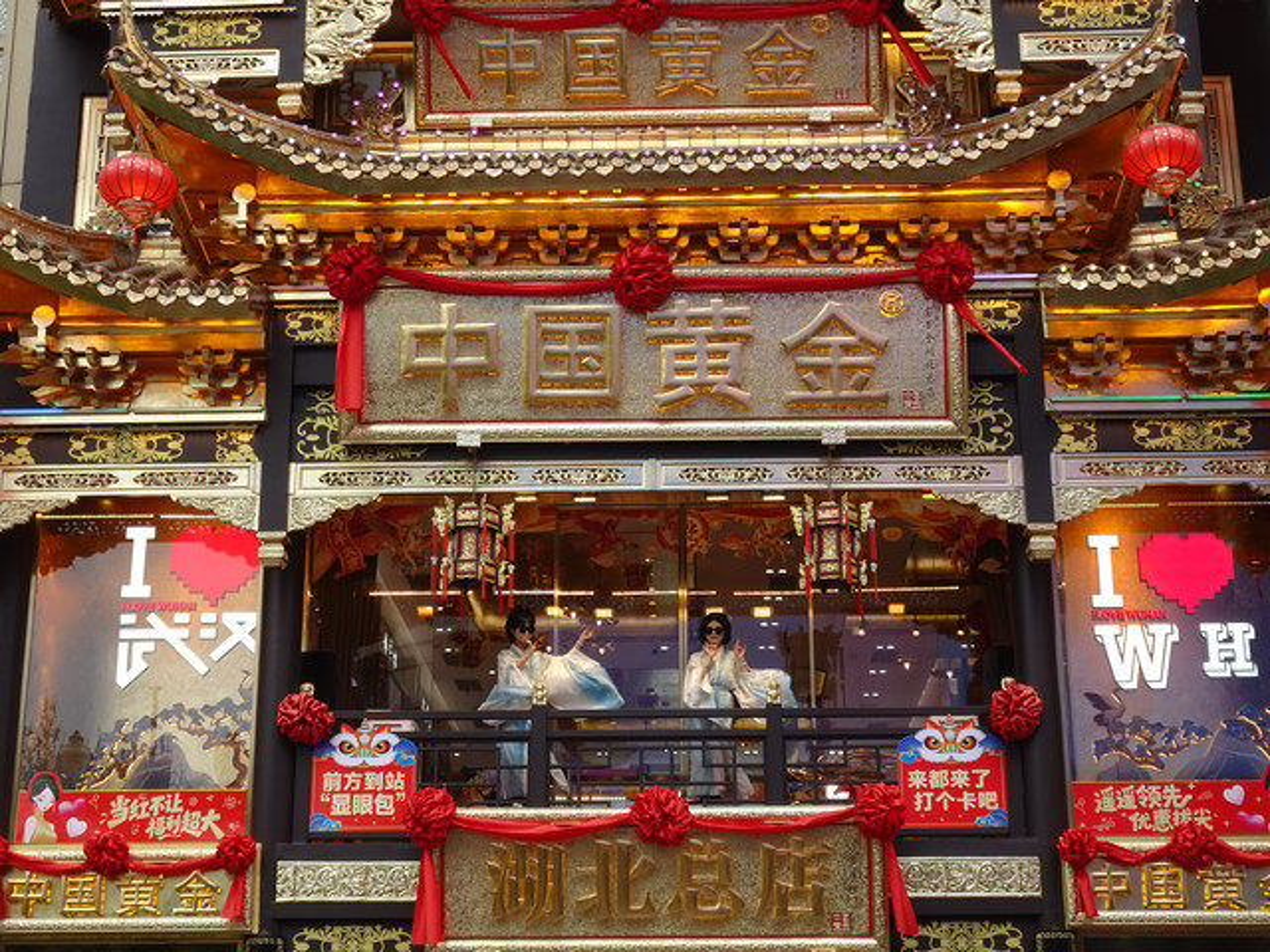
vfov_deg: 24.4
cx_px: 635
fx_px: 2201
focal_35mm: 60
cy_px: 476
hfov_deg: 32.2
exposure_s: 1/160
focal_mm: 9.55
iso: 80
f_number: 4.5
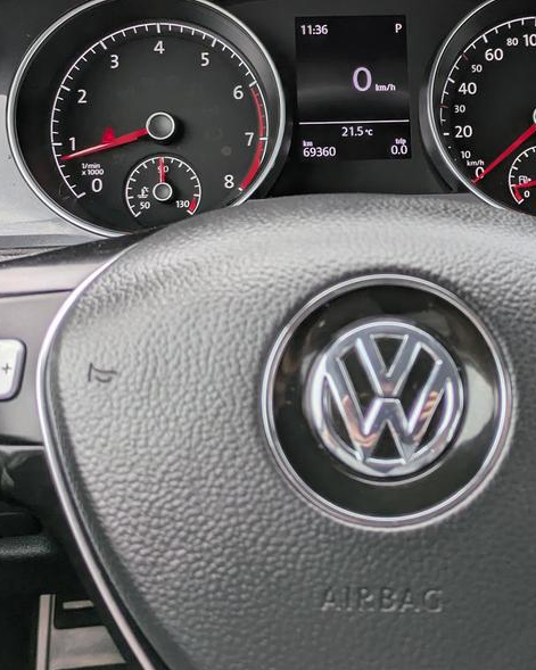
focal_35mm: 53
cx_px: 420
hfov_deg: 28.1
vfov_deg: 35.0
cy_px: 217
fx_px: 1051
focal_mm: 5.43
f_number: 1.89
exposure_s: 1/368
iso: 40
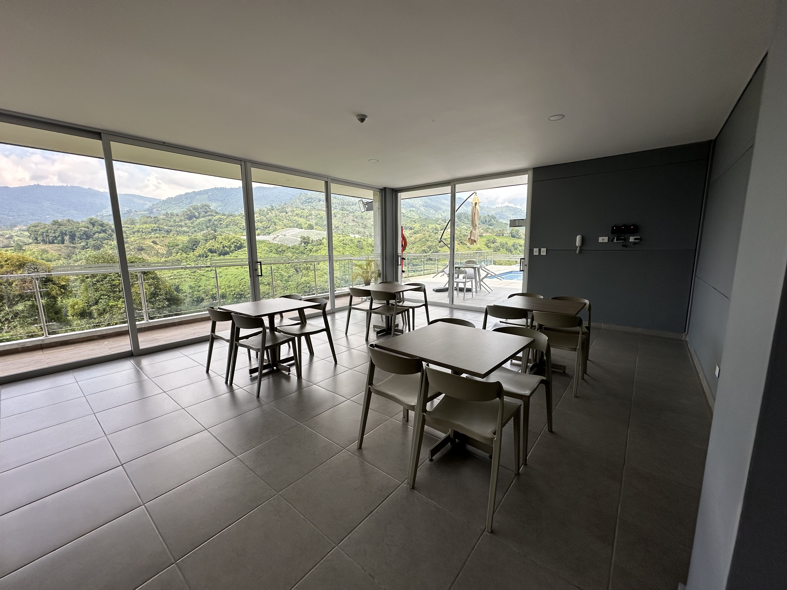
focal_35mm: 14
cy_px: 295
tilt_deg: -10.1
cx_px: 394
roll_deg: -0.6
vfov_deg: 85.7
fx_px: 318
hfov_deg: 102.1
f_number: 2.2
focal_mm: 2.22
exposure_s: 1/410
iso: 40
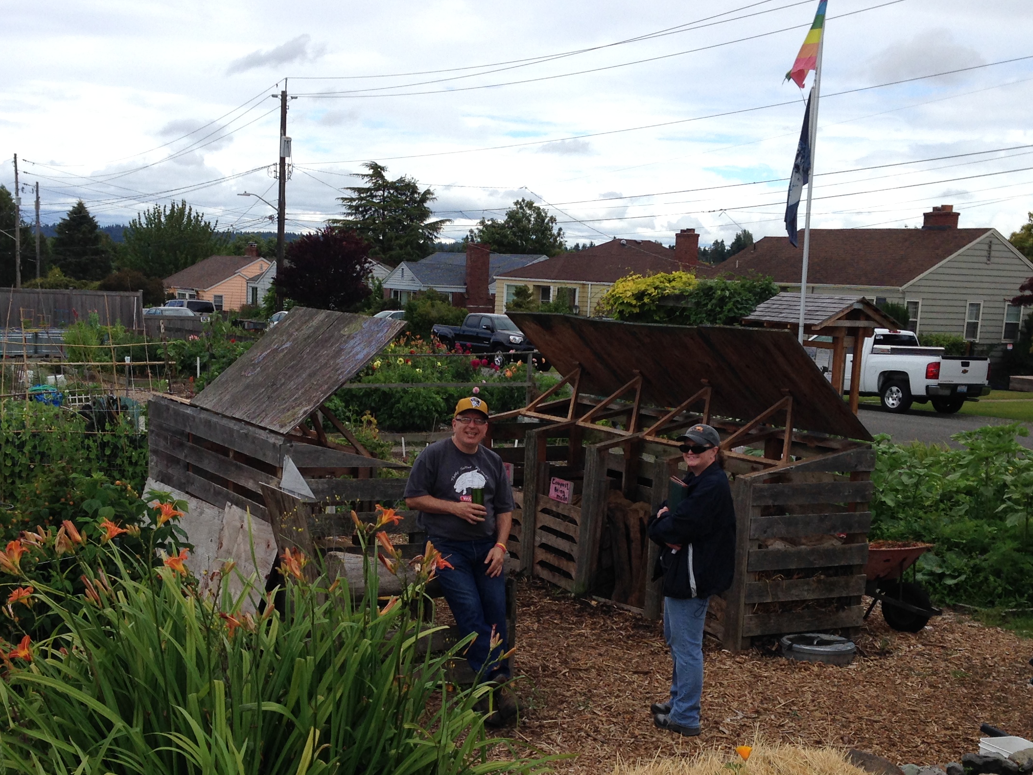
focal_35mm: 50
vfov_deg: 28.9
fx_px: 1492
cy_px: 508
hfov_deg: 38.1
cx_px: 462
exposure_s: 1/1506
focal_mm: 4.12
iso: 50
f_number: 2.4
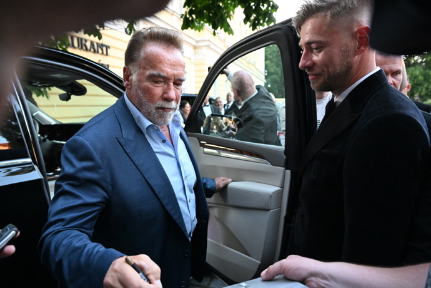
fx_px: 287
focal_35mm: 24
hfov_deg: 73.7
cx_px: 216
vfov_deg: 53.1
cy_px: 144
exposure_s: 1/400
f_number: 4.5
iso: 10000
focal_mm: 24
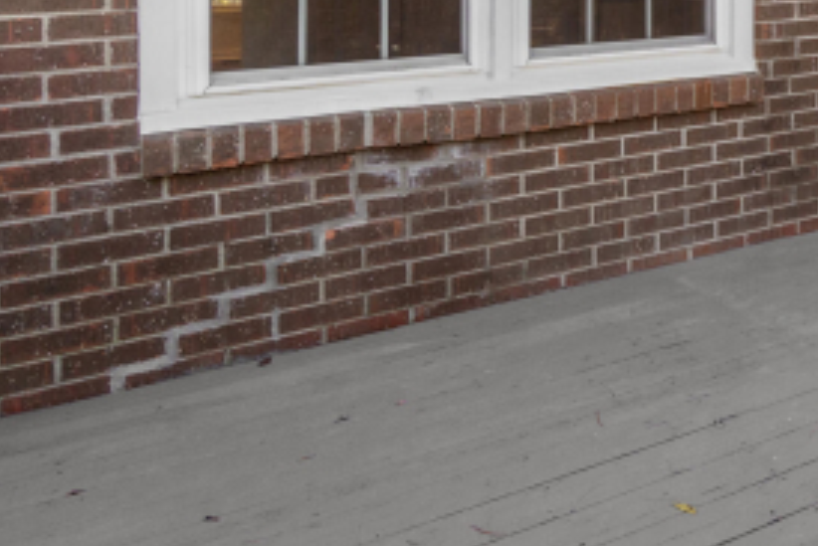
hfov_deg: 36.9
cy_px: -92
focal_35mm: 41
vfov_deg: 28.8
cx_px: 970
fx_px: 932
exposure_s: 1/50
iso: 400
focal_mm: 10
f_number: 8
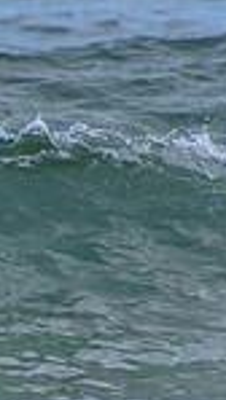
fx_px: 21324
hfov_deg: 0.6
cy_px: 262
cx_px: -647
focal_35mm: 2005
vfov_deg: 1.1
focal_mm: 400
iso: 220
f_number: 5.6
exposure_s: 1/1600
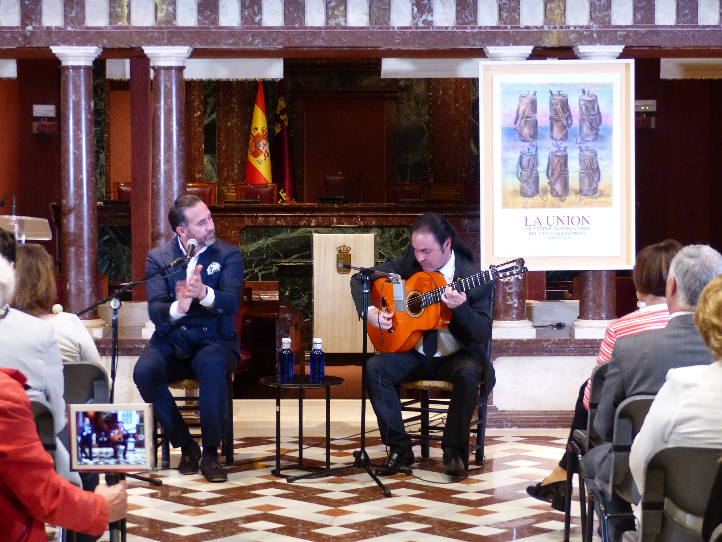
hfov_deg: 21.5
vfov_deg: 16.2
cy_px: 271
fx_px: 1898
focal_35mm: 91
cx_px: 361
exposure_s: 1/13
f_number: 2.8
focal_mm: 16.4
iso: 400
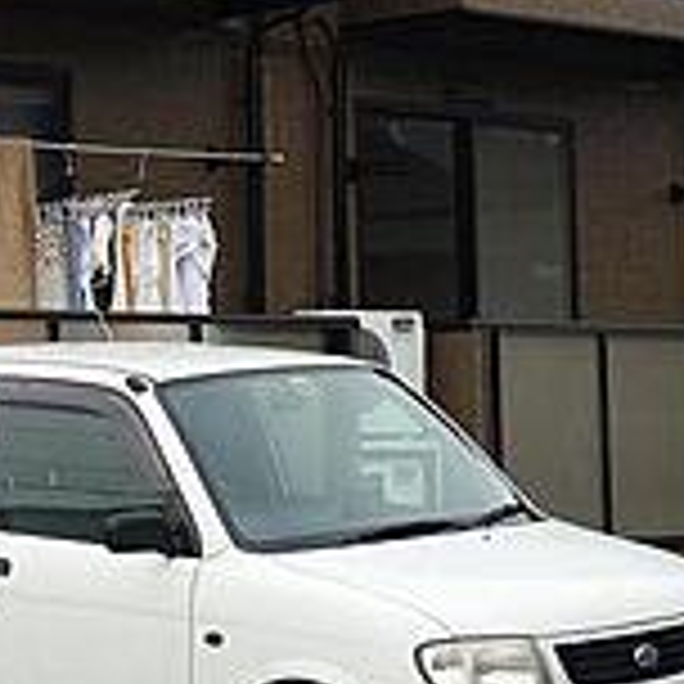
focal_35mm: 123
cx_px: 14
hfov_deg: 14.0
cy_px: 153
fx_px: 2750
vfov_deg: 14.1
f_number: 2.8
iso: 100
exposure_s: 1/640
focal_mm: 5.5
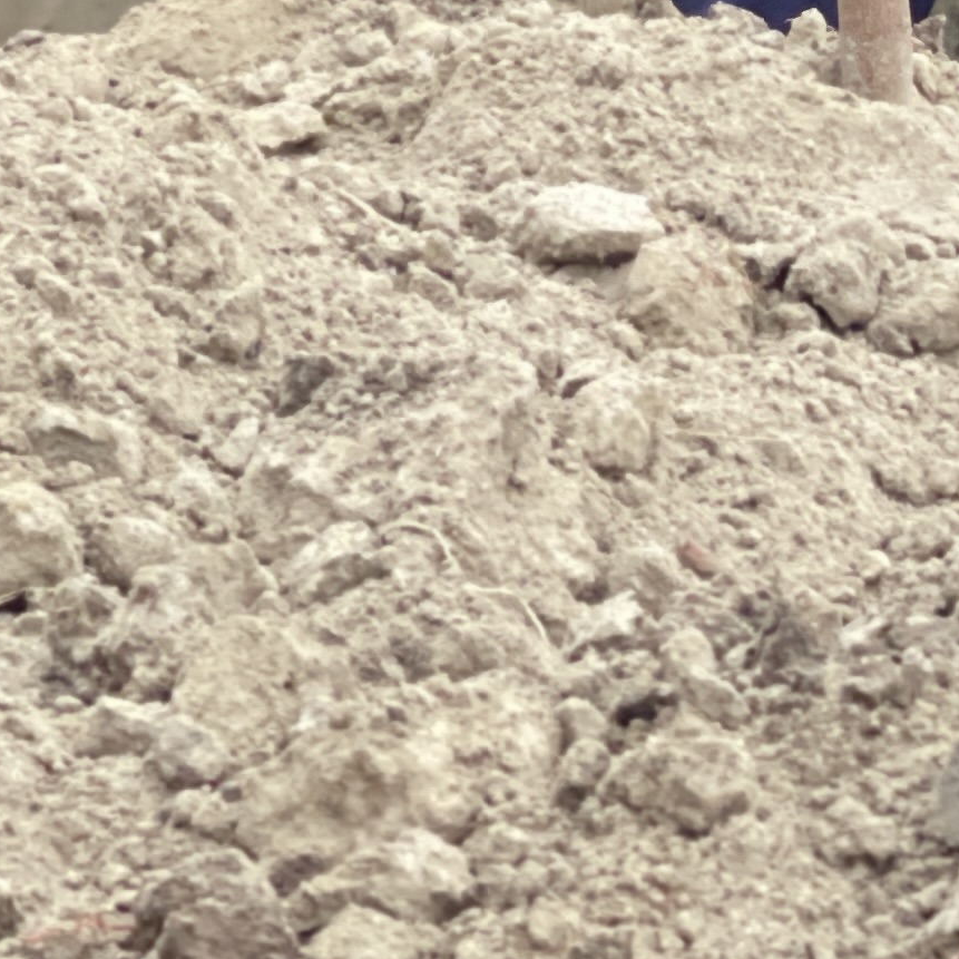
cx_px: 488
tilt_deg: -14.5
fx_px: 8306
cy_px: -696
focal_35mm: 265
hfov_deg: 6.6
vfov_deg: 6.5
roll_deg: -1.9
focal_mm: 7.5
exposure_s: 1/121
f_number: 2.2
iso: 200
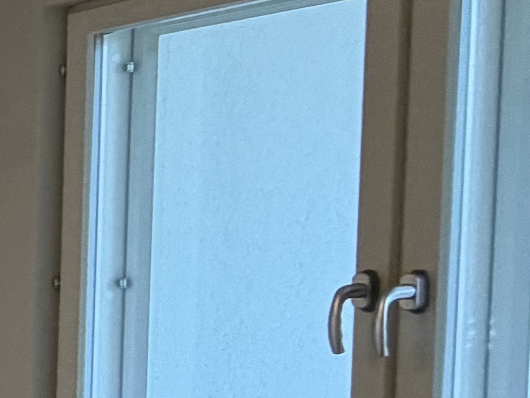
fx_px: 1194
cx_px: -946
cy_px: 306
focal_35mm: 78
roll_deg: +0.8
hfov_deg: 12.6
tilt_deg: -2.7
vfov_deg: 18.8
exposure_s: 1/100
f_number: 2.2
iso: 250
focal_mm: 2.22
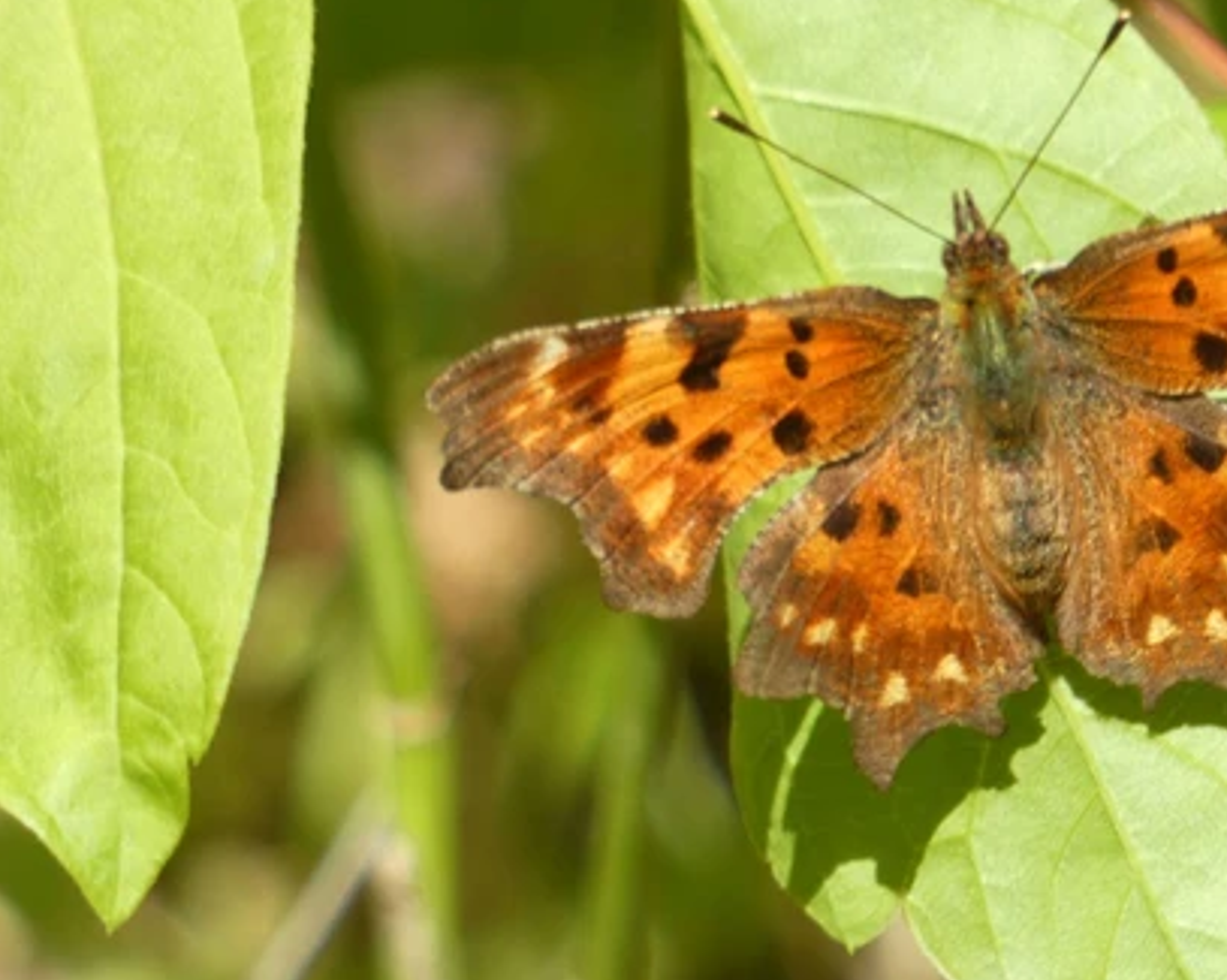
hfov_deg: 1.3
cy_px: 473
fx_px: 52800
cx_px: 889
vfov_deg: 1.1
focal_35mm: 1455
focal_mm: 169.6
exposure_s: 1/125
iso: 100
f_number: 5.6
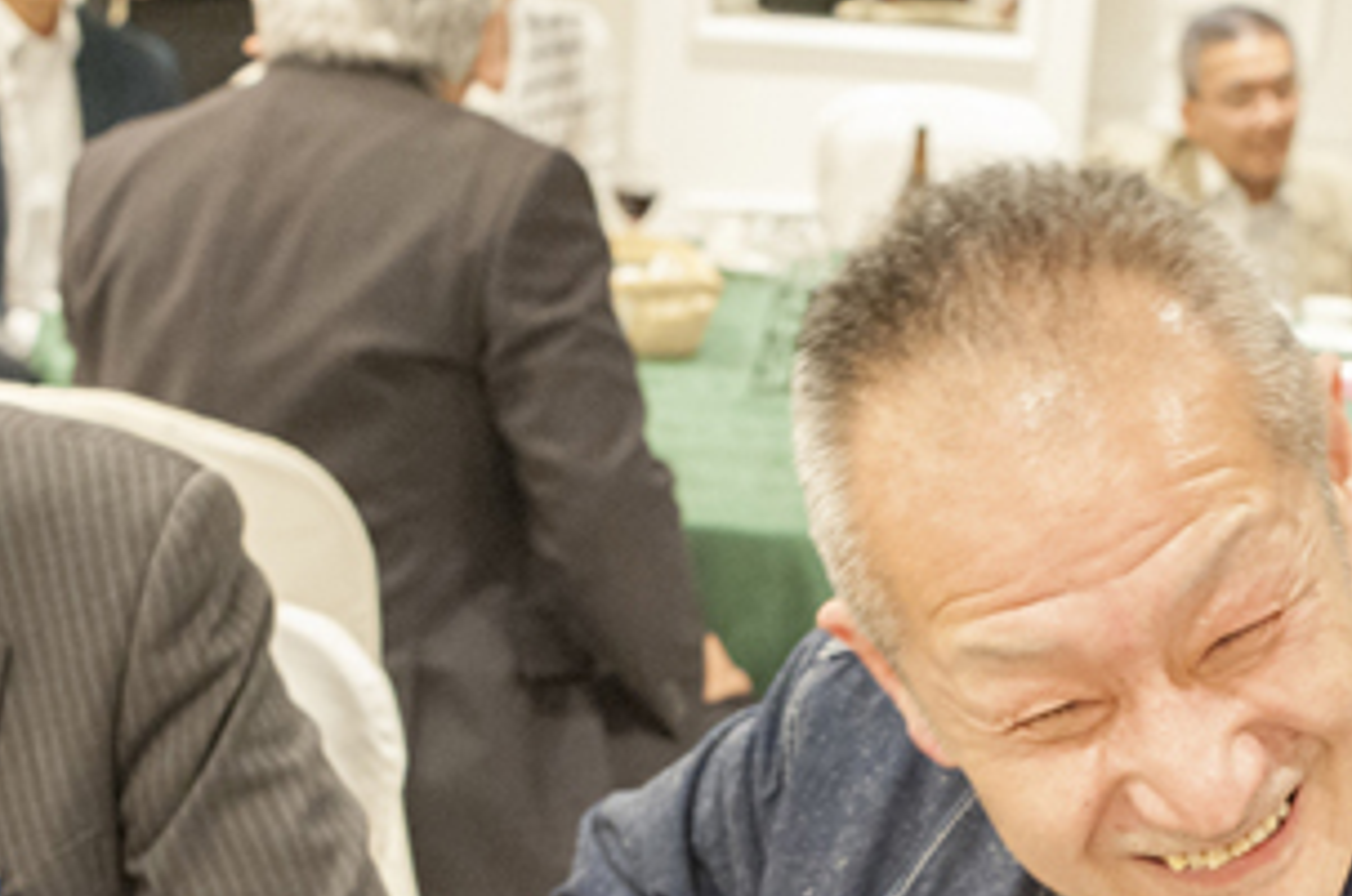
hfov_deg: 27.1
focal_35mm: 74
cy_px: 945
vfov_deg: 17.8
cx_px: 955
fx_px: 2775
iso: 3600
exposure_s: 1/100
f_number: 5.6
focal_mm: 35
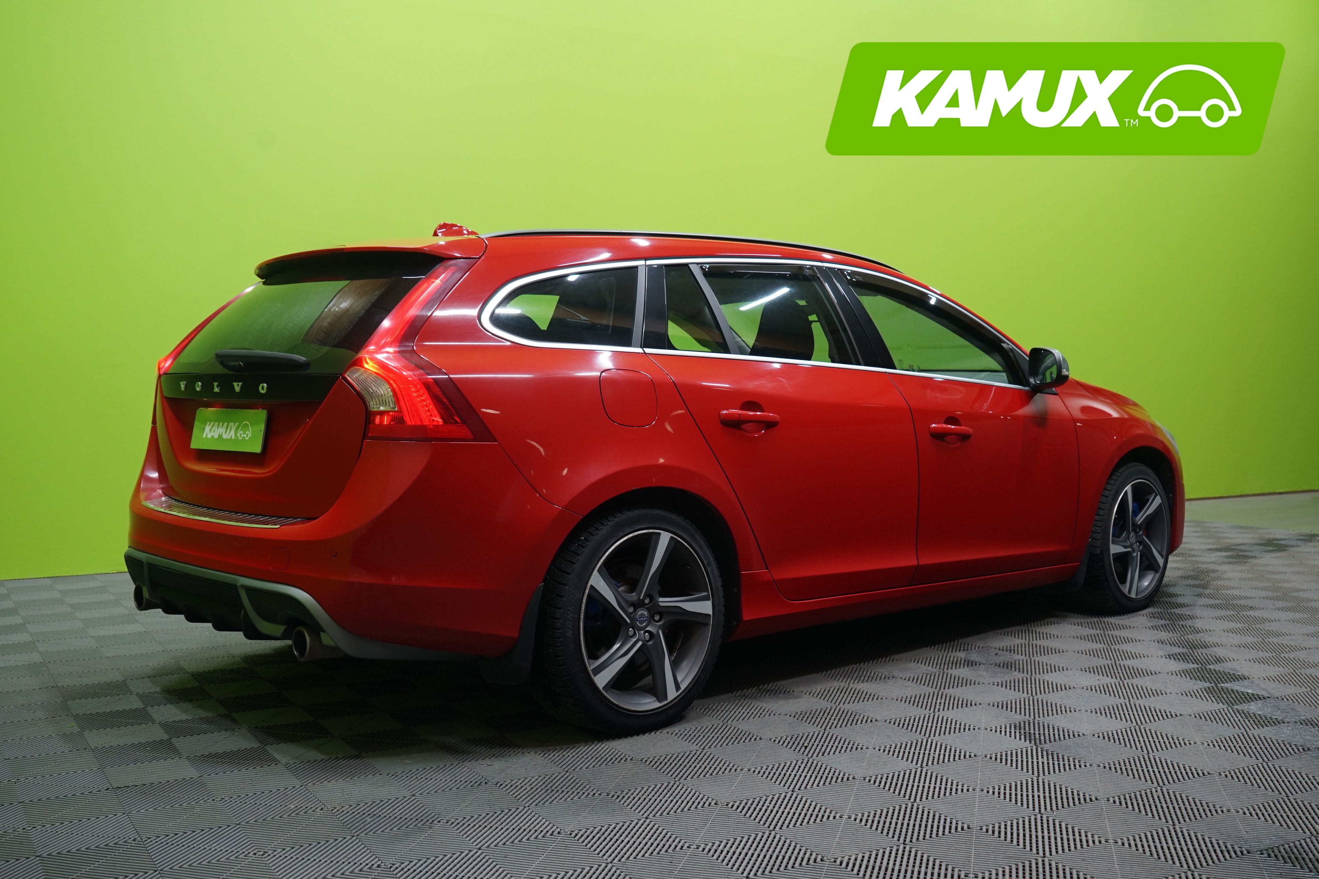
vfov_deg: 37.9
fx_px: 1282
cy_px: 440
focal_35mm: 35
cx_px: 660
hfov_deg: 54.4
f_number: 5.6
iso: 800
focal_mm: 35
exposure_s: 1/25
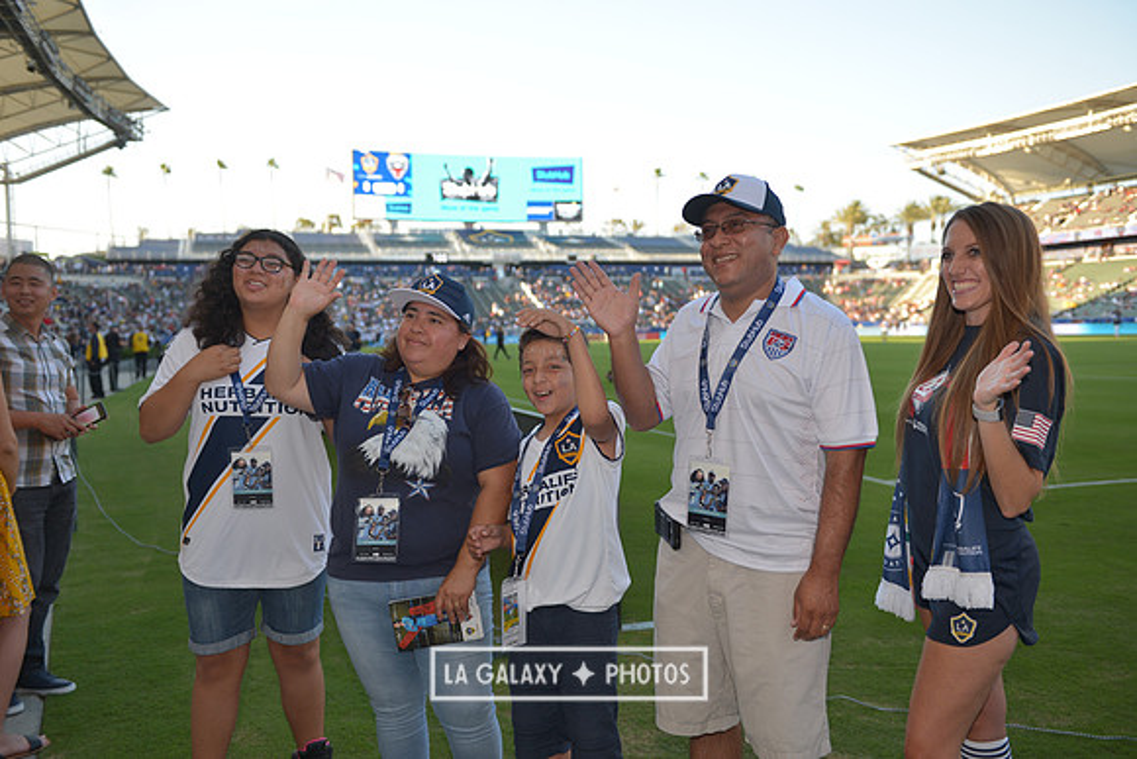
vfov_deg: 41.1
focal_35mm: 32
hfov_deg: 58.7
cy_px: 380
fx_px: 1011
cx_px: 568
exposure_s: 1/500
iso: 200
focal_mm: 32
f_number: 2.8
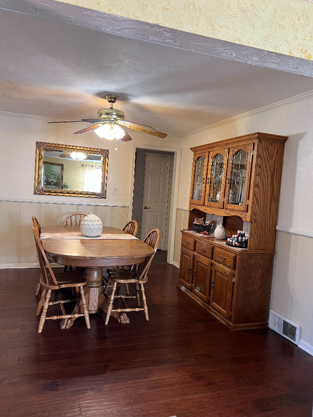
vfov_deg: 67.3
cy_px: 208
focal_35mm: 26
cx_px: 156
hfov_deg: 53.1
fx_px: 313
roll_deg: -4.4
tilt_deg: +1.3
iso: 125
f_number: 1.5
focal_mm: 5.7
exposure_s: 1/60
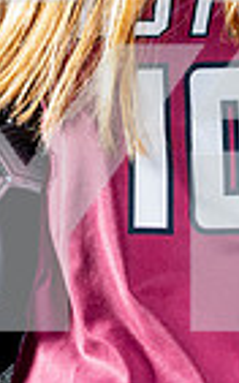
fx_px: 2577
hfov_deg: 5.3
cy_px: -140
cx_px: 147
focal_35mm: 247
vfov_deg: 8.4
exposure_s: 1/125
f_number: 5.6
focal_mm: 59
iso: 100
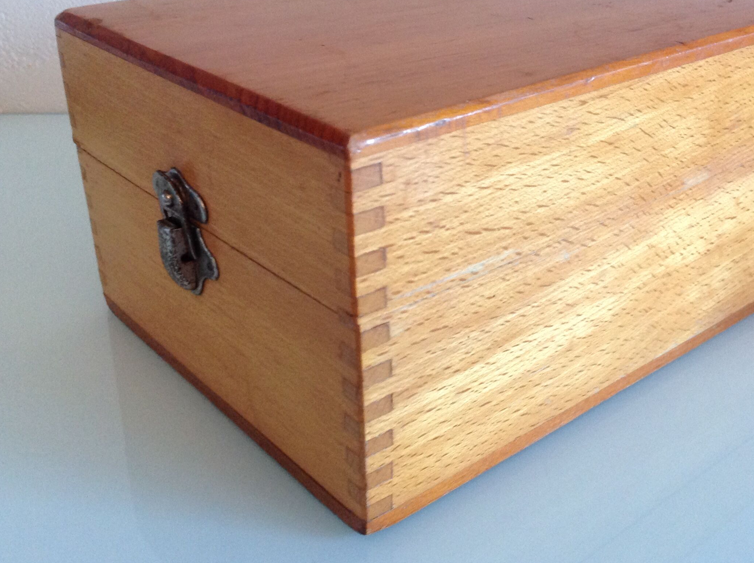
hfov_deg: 42.9
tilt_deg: -24.3
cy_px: 226
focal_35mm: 44
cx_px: 441
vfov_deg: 32.7
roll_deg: -0.7
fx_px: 957
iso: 200
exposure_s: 1/17
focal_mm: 4.28
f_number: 2.4
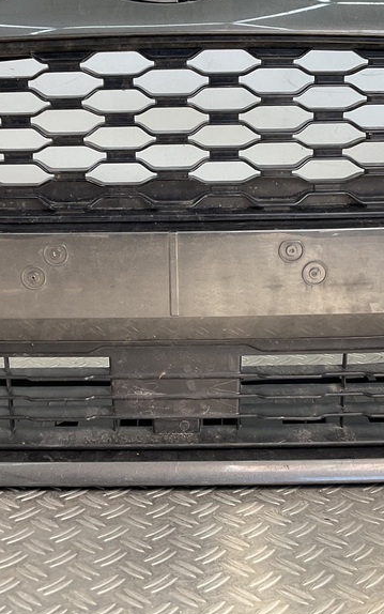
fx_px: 904
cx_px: 179
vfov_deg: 37.4
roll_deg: -0.7
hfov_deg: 24.0
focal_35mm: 54
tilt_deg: -11.0
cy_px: 244
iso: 16
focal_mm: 3
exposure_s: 1/103
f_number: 1.8
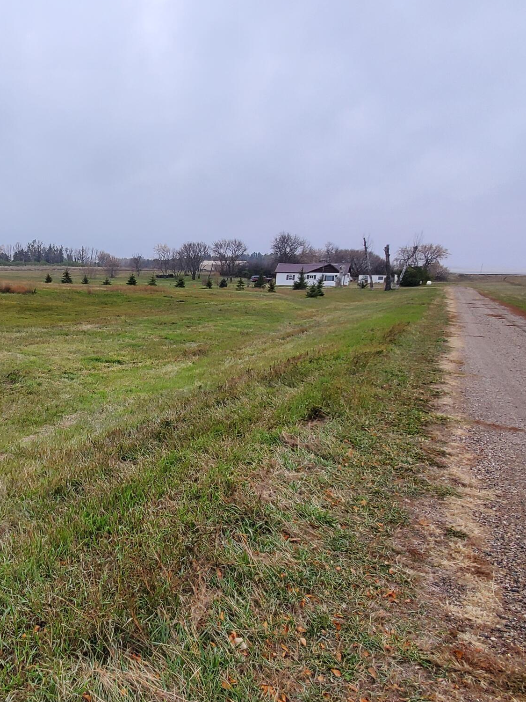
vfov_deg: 67.2
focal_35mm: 26
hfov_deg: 48.1
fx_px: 527
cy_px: 377
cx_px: 63
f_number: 2.2
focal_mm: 1.8
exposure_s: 1/119
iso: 64
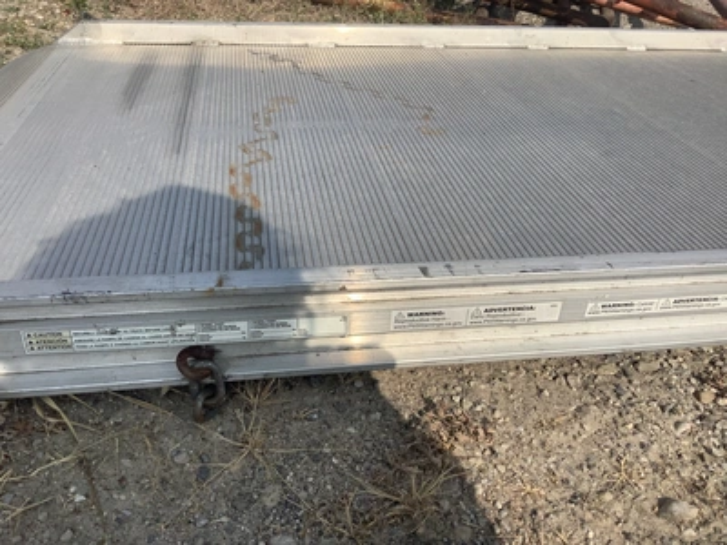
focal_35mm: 31
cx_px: 364
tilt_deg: -28.6
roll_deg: -4.9
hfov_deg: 58.4
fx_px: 651
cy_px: 272
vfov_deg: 45.4
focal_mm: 3.3
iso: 25
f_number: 2.4
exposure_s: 1/1942
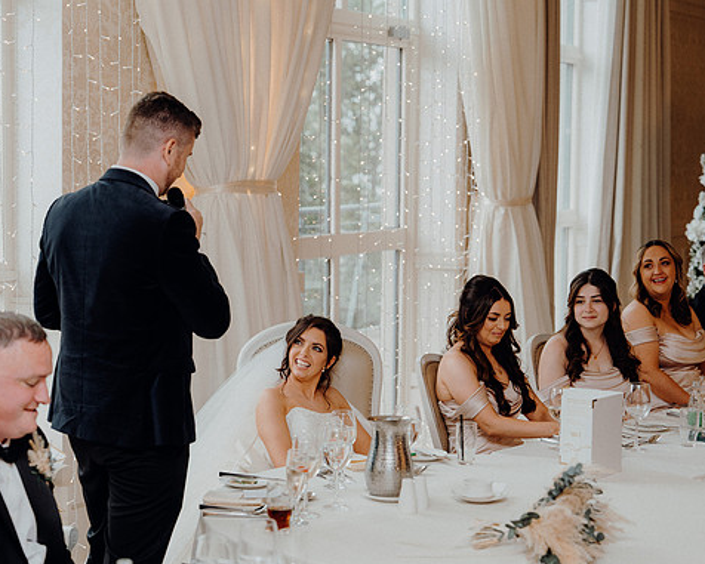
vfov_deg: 19.2
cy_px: 285
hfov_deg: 23.8
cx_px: 280
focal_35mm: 80
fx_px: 1670
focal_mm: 70
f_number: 3.5
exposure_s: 1/160
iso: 640
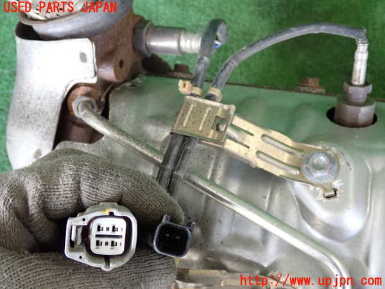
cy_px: 144
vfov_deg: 32.9
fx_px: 489
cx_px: 192
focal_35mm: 44
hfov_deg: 42.9
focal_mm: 7.84
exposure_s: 1/125
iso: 800
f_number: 2.9
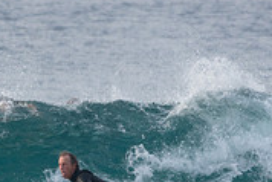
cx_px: 67
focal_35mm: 1563
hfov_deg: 1.3
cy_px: 200
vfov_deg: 0.9
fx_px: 11819
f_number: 5.6
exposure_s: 1/1600
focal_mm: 320
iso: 560
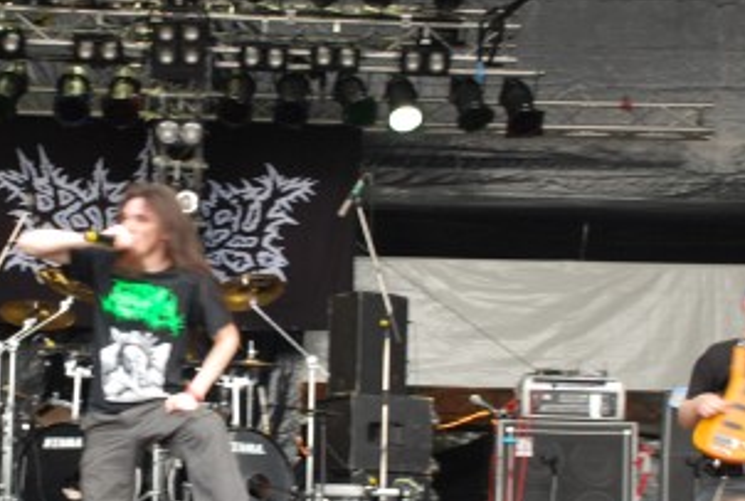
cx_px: 173
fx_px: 2635
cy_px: 350
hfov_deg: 16.0
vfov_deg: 10.8
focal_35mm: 127
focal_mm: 32
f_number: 4.2
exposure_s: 1/50
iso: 400
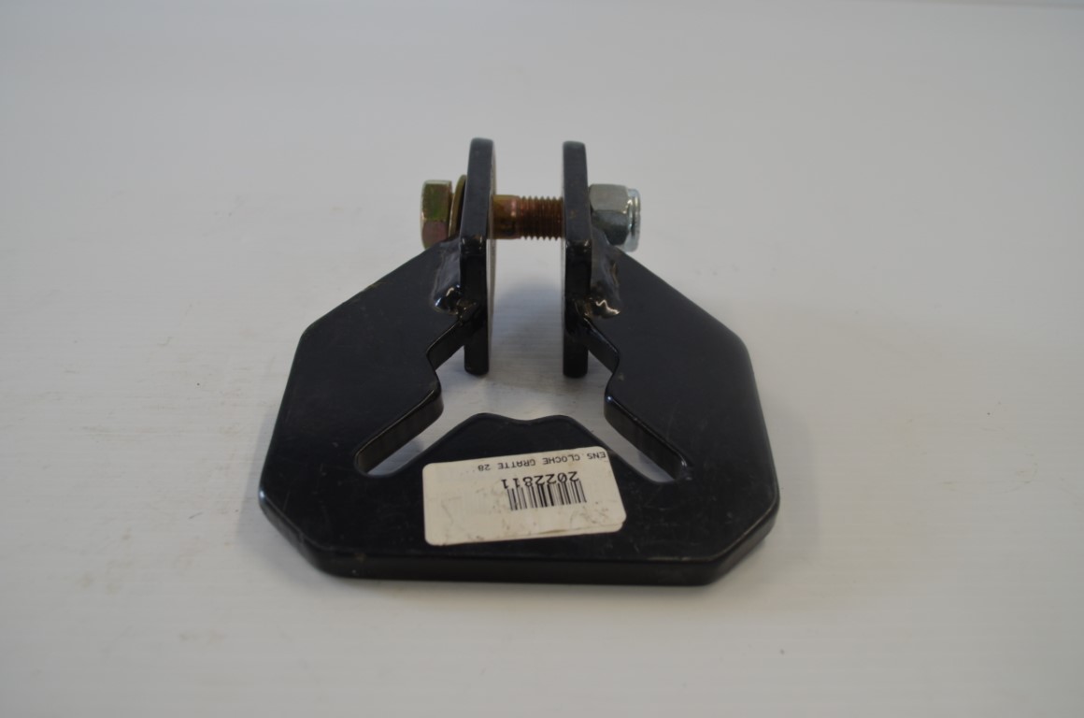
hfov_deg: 57.3
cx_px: 542
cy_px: 359
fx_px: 991
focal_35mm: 33
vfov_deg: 39.8
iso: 400
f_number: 5.6
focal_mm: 22
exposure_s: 1/125
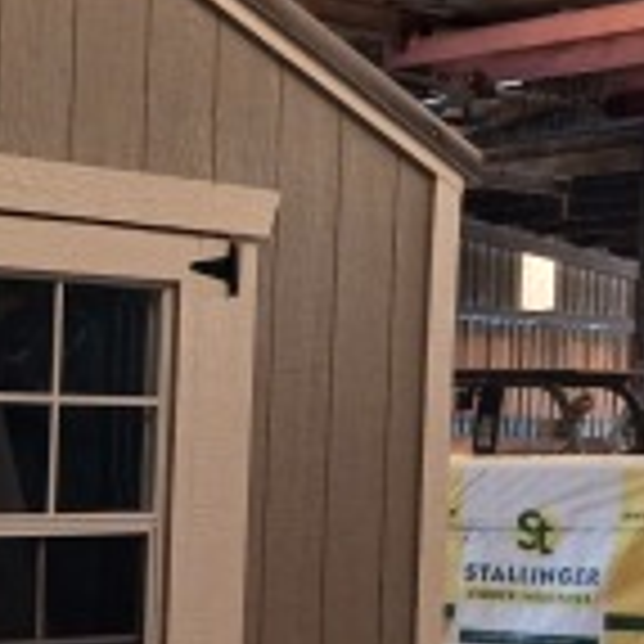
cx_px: -527
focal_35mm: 107
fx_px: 2252
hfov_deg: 14.3
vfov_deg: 16.0
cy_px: 608
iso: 200
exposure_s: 1/60
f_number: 1.8
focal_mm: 4
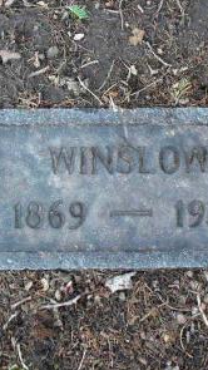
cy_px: 184
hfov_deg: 17.0
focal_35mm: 71
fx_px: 696
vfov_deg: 29.7
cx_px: 129
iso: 100
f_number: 3
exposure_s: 1/100
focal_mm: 7.9
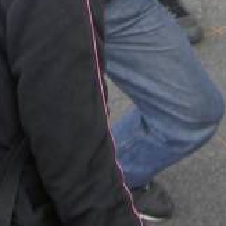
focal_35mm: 169
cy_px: -179
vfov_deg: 9.8
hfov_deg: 10.3
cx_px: 90
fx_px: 1248
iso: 100
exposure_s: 1/80
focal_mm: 8
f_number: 2.8
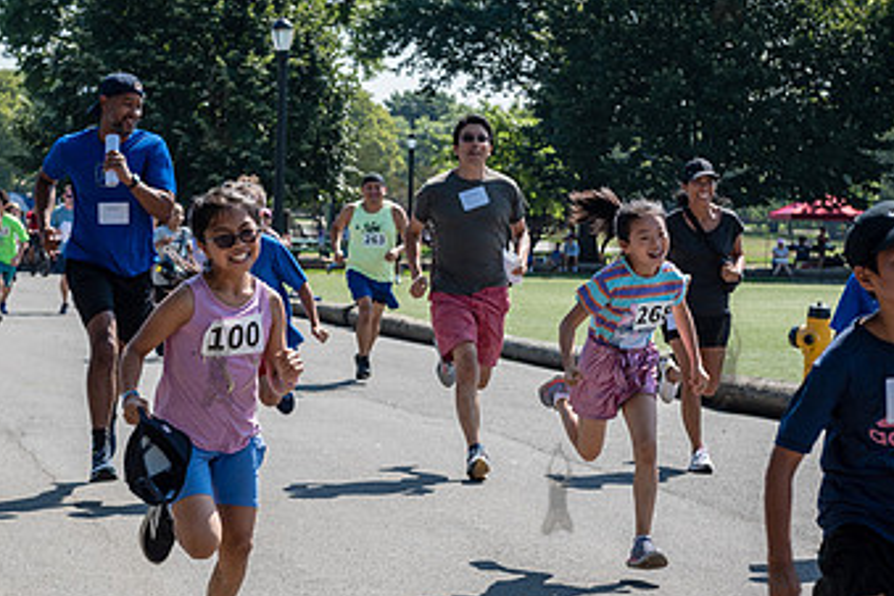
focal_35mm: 106
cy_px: 360
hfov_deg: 19.1
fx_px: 2632
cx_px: 216
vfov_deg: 12.9
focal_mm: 62
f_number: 6.3
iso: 200
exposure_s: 1/500
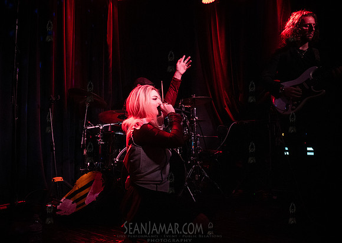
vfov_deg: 47.9
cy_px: 122
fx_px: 274
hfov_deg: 64.0
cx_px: 160
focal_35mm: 28
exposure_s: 1/320
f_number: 4
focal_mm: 27
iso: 12800
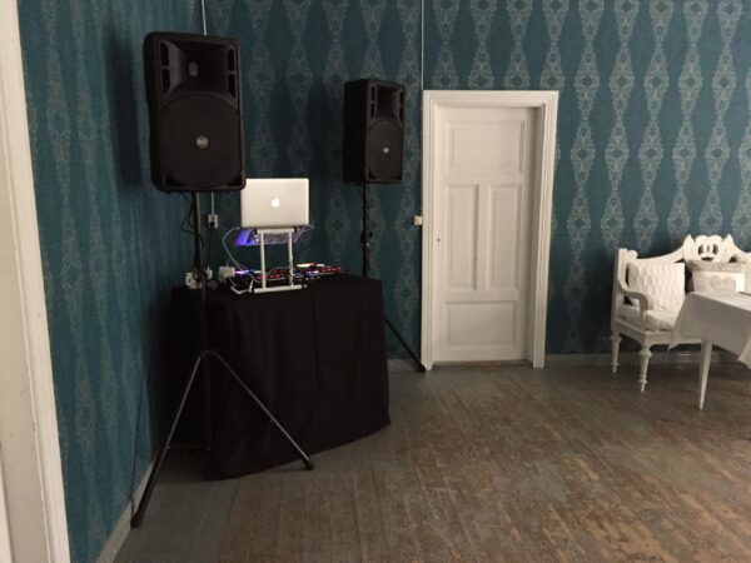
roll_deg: +1.3
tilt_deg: -10.4
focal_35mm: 29
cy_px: 282
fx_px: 629
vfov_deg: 48.2
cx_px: 376
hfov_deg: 61.7
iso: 400
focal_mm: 4.15
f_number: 2.2
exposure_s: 1/17
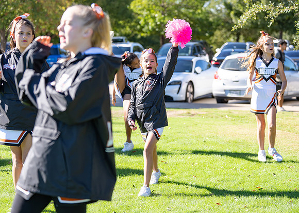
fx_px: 750
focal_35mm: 88
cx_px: 153
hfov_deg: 22.5
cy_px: 86
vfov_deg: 16.2
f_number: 2.8
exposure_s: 1/1600
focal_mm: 70
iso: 200
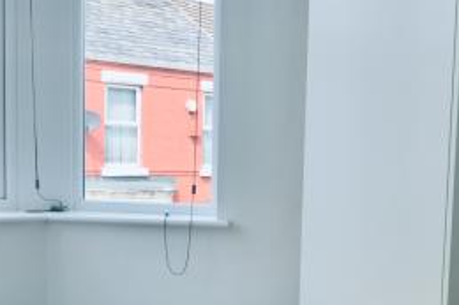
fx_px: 752
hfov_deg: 33.5
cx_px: 327
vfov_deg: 22.7
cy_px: 230
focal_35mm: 59
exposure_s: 1/125
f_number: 5.6
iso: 100
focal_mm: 10
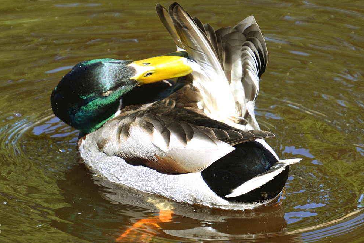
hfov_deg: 3.4
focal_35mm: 609
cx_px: 205
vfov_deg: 2.3
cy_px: 84
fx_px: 6155
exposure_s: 1/800
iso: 800
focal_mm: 250
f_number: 6.3
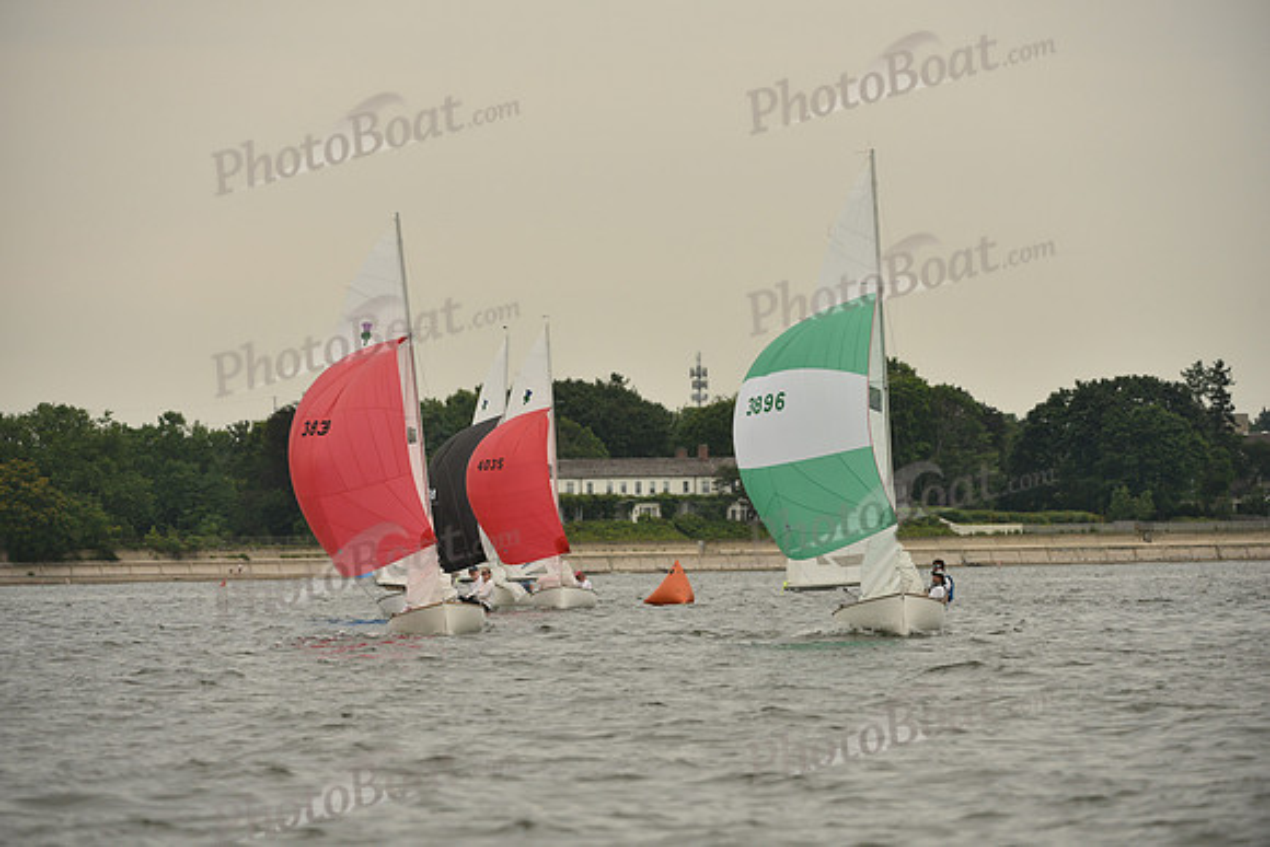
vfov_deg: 5.3
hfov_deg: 7.9
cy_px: 424
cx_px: 635
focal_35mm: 260
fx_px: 9174
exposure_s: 1/1250
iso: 320
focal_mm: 260
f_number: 5.6
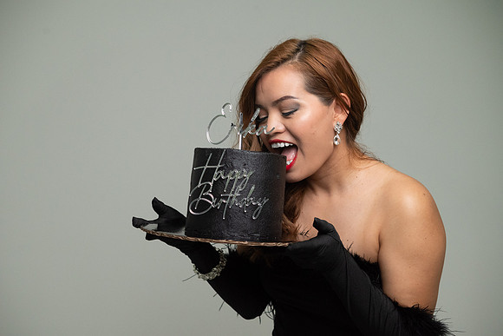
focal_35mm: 60
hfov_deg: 33.4
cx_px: 252
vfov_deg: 22.6
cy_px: 168
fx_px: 838
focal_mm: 60
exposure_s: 1/500
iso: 3200
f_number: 5.6
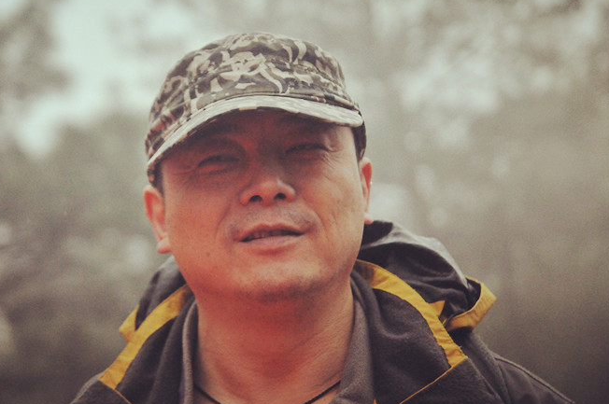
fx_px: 1554
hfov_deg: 22.1
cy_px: 177
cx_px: 239
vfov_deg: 14.8
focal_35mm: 92
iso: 1250
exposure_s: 1/2500
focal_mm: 50
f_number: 2.8
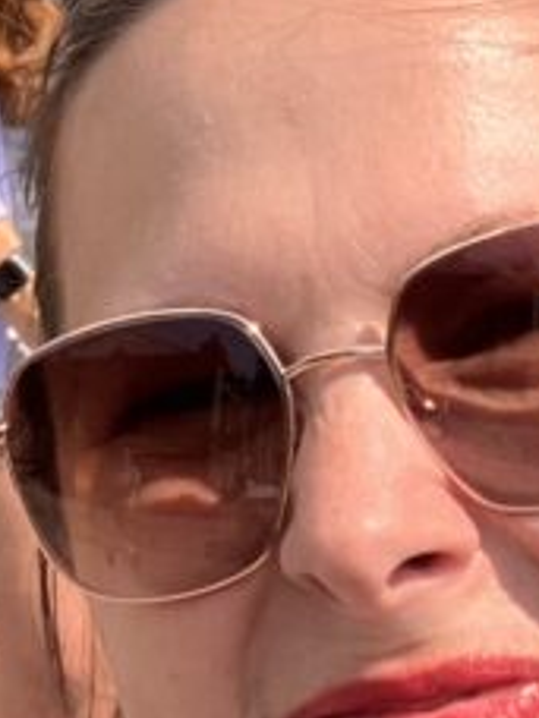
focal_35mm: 144
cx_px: 381
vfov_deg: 13.4
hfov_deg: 10.3
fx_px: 2990
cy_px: -131
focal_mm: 2.87
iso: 20
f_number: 2.2
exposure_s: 1/948
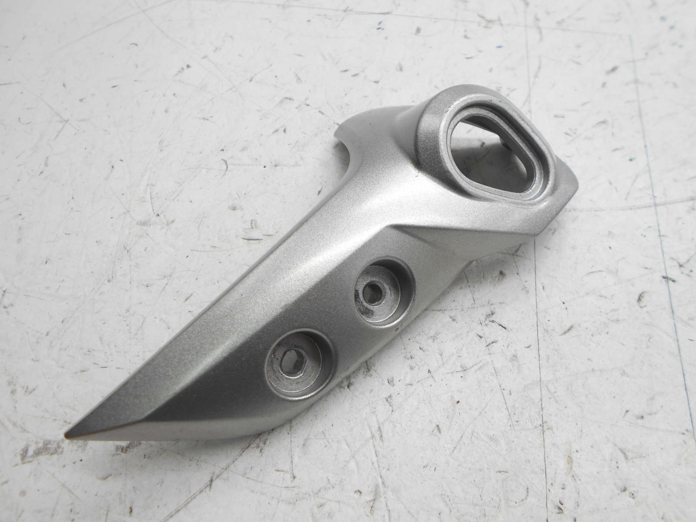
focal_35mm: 26
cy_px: 261
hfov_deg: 67.3
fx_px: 523
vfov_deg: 53.1
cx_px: 348
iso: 80
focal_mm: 4.6
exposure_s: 1/40
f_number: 3.2
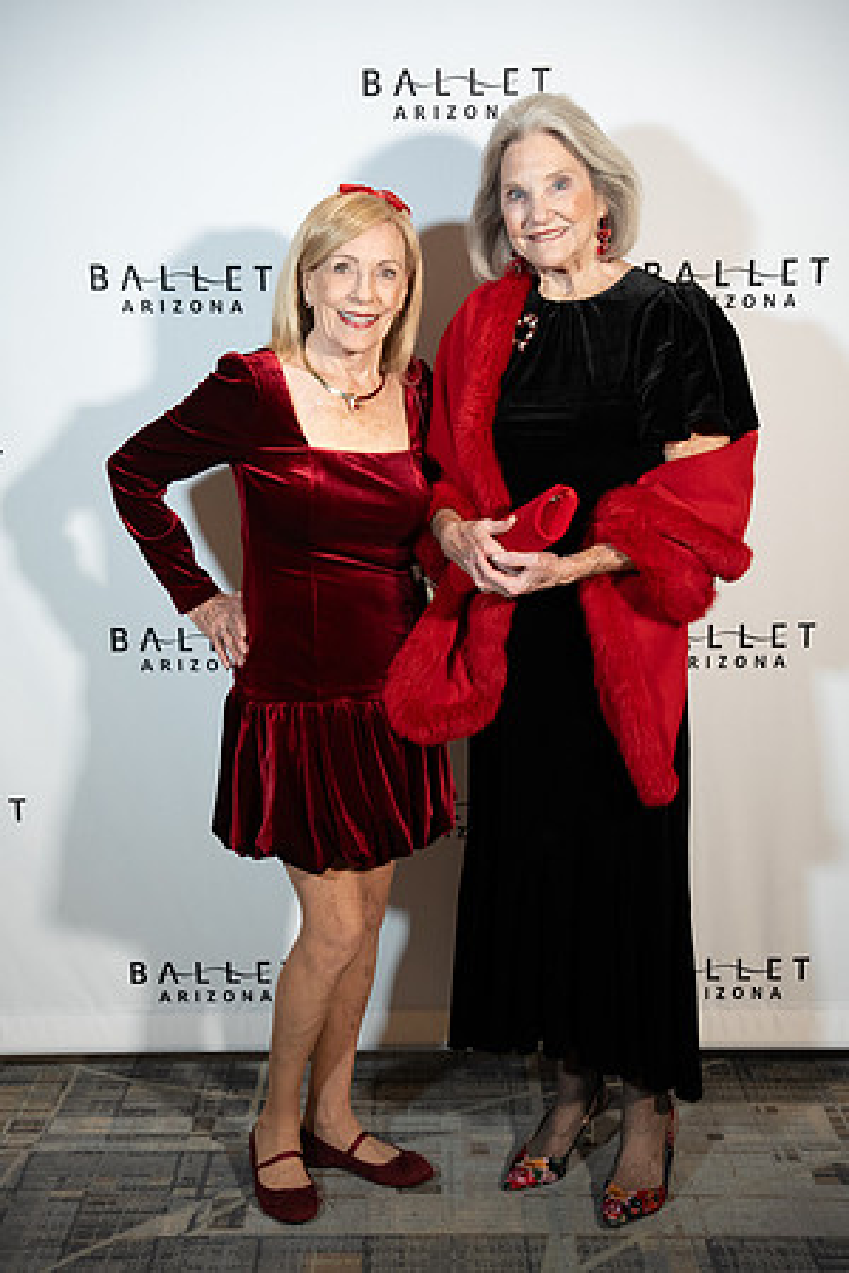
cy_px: 636
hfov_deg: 27.7
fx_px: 1723
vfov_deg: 40.6
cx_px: 424
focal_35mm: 49
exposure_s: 1/200
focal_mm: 48.7
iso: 1600
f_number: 2.8
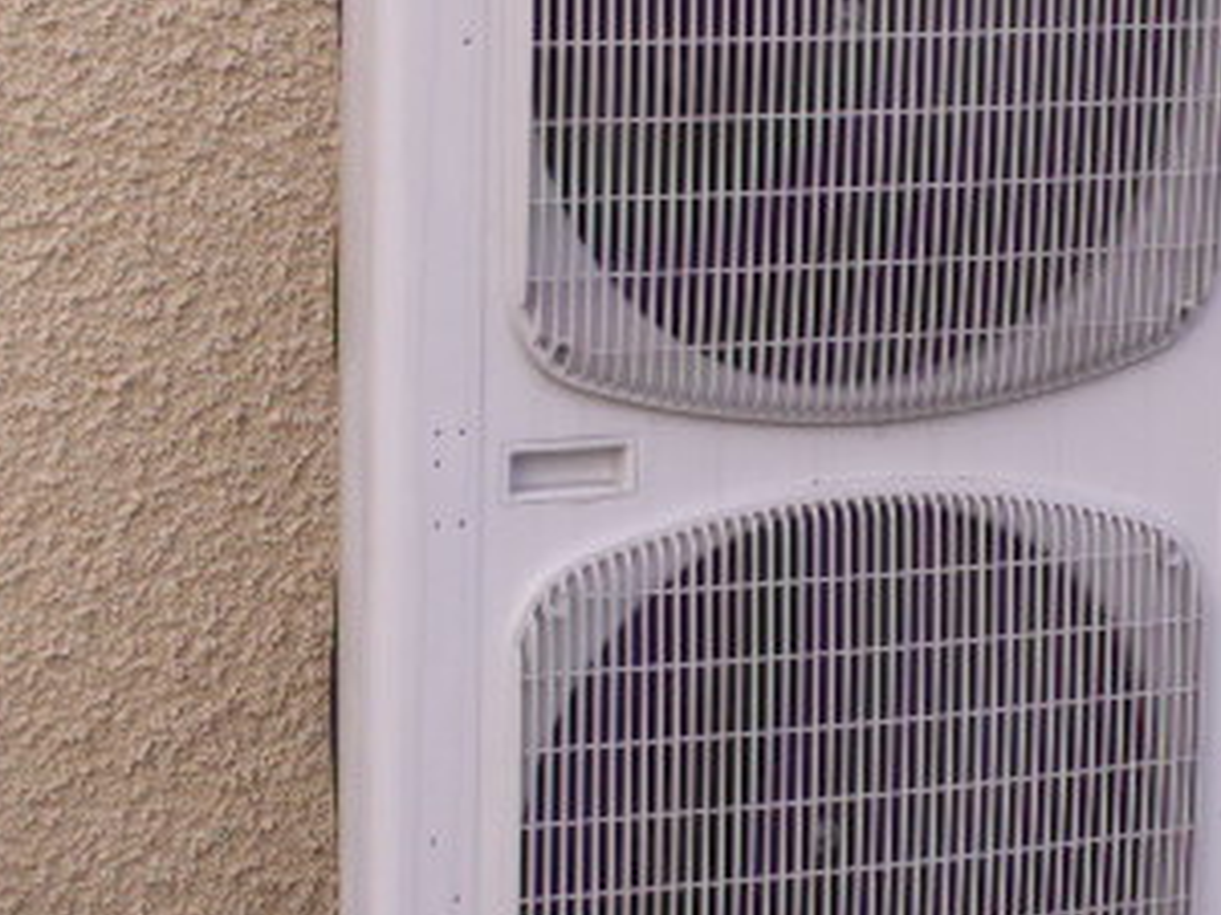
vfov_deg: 10.4
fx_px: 5044
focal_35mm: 143
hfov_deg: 13.7
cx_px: 1111
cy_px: 537
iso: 50
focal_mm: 11.22
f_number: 5
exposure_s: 1/80
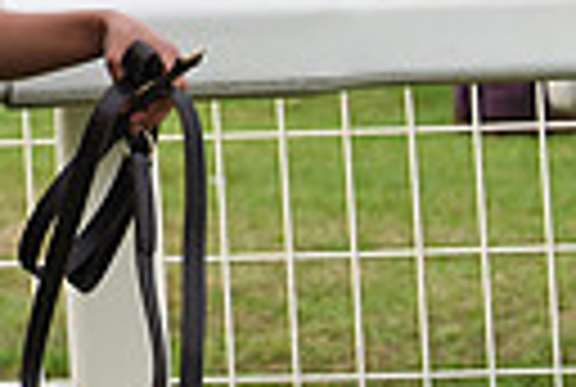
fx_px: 6239
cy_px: -443
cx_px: -621
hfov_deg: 5.2
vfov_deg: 3.5
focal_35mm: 389
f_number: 5.6
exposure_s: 1/800
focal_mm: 86
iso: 500
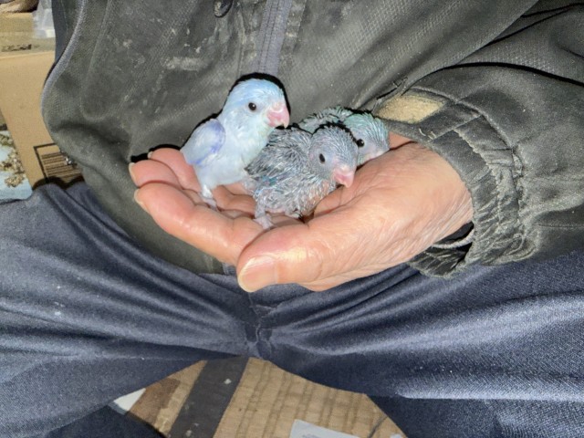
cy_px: 219
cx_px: 292
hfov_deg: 71.6
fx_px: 405
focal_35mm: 24
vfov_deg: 56.8
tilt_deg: -32.4
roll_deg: +0.7
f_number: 2.2
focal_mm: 2.22
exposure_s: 1/119
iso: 80
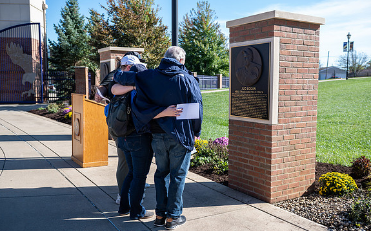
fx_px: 364
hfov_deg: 54.0
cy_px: 117
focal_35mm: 36
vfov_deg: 35.3
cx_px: 186
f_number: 3.5
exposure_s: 1/250
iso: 40
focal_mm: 35
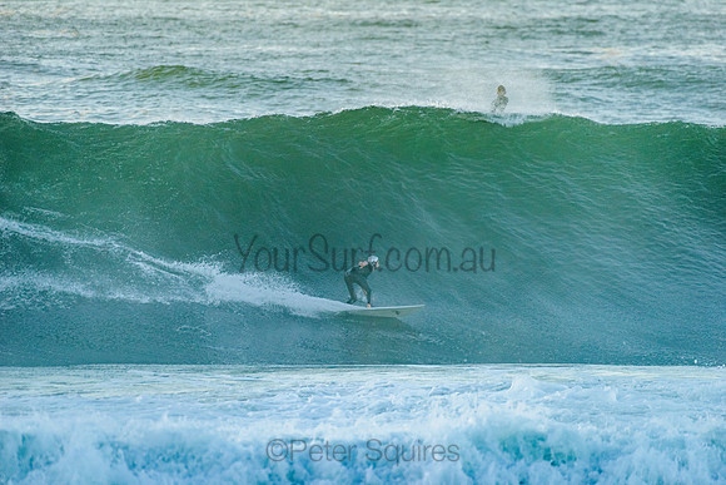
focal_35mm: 500
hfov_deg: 4.1
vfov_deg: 2.8
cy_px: 242
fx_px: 10085
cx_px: 363
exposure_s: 1/1600
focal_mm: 500
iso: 800
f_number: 5.6
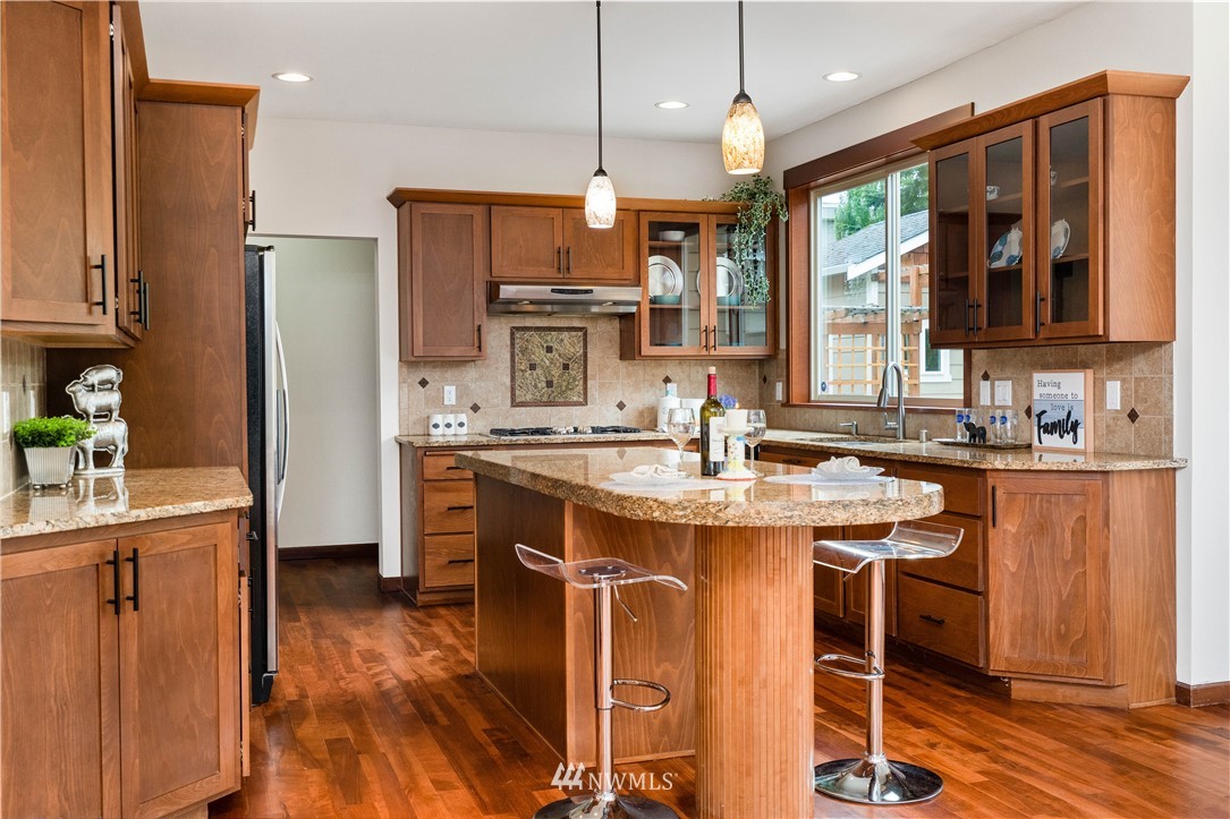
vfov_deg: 37.8
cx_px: 615
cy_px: 410
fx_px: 1196
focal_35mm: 35
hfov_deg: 54.4
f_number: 7.1
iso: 1000
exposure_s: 1/20
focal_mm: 35
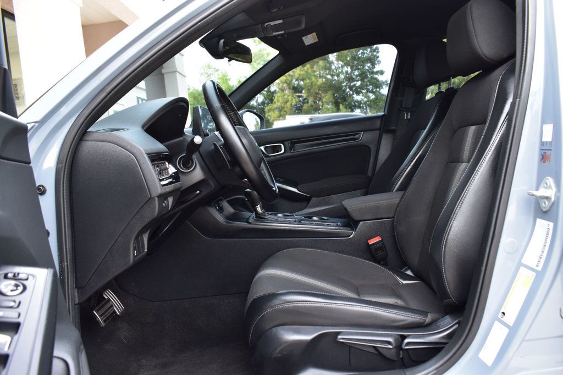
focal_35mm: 30
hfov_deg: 61.9
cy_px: 188
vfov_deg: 43.6
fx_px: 469
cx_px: 282
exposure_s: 1/30
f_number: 7.1
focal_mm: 20
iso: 400
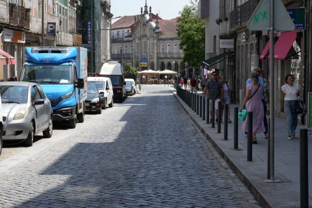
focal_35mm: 70
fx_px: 607
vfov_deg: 19.5
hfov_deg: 28.8
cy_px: 104
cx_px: 156
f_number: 10
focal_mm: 70
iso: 1250
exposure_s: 1/1250
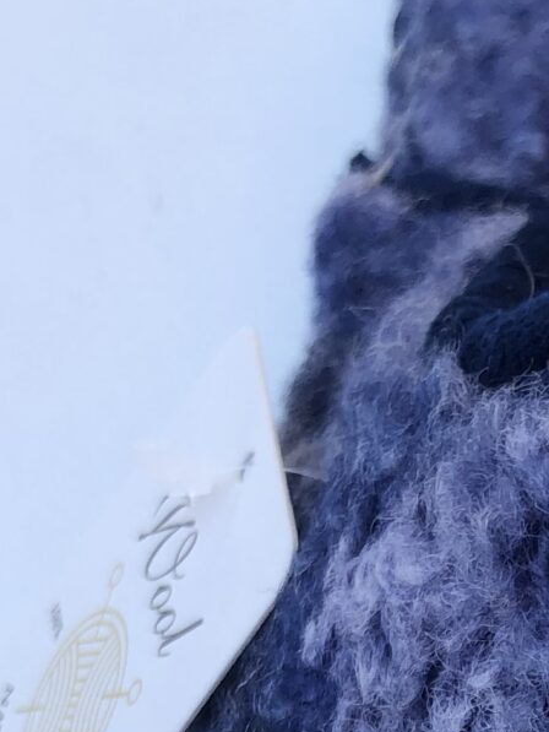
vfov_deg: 15.6
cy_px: 954
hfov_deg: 12.0
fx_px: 2537
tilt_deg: -73.8
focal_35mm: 120
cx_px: 706
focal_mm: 3.99
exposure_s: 1/174
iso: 20
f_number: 1.8
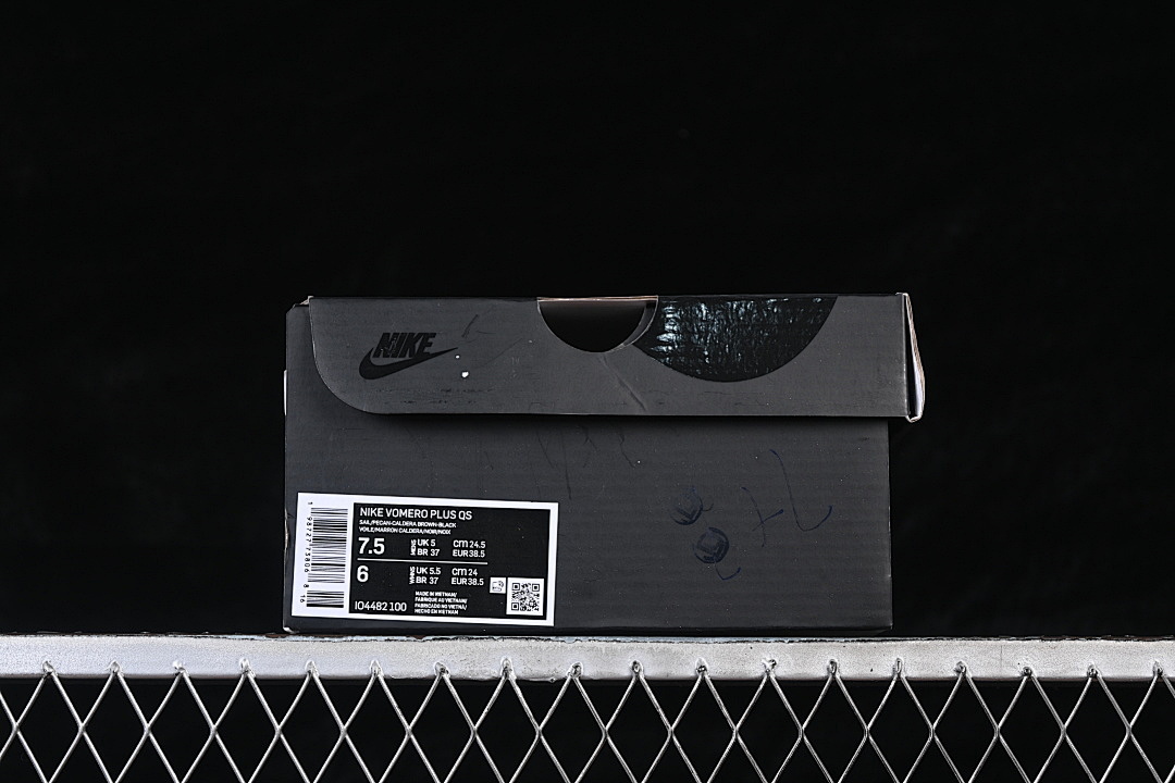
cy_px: 392
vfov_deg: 18.2
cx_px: 588
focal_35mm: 75
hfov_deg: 27.0
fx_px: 2448
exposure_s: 1/60
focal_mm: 50
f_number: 6.3
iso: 160
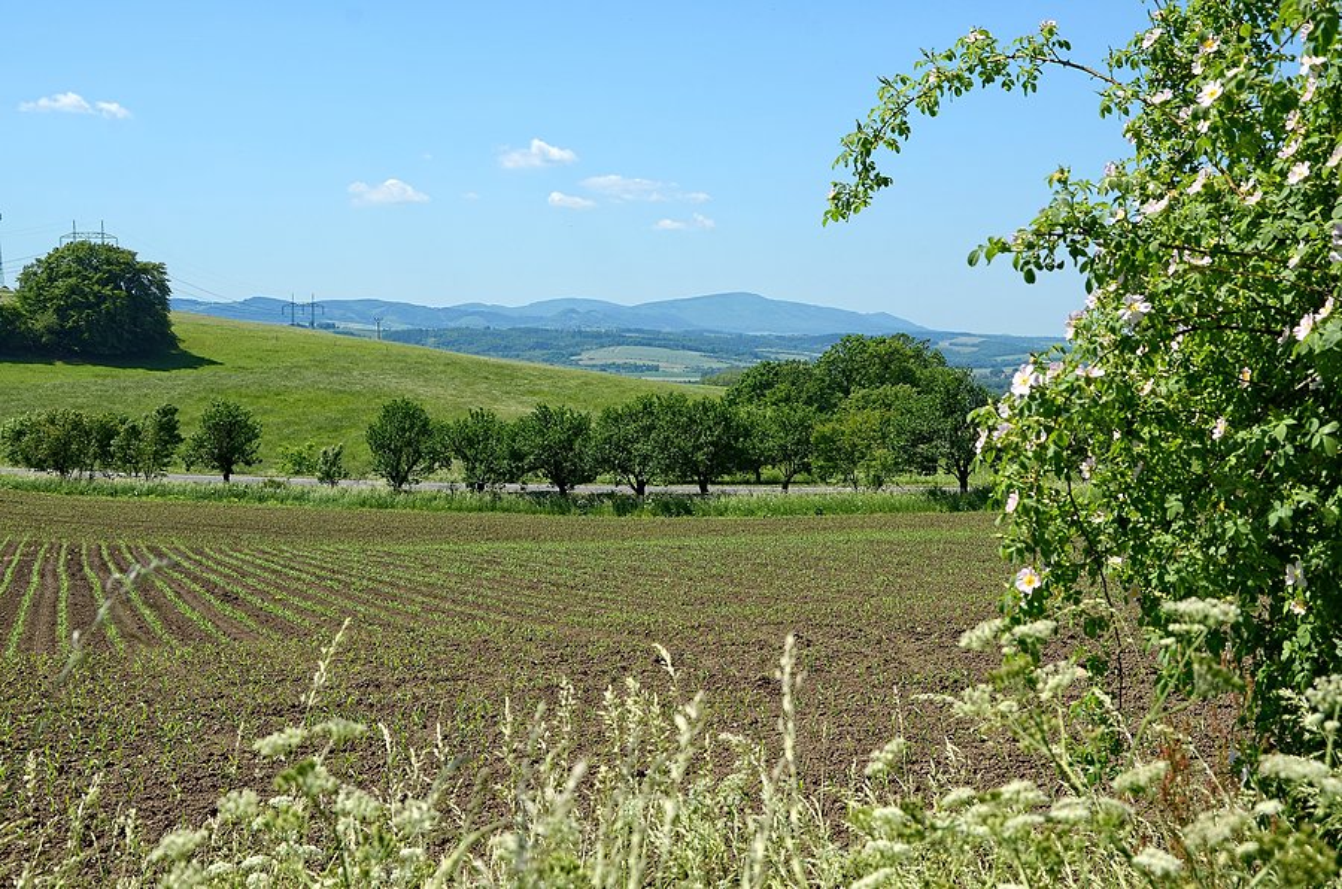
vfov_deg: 26.4
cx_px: 671
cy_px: 444
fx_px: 1897
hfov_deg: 39.0
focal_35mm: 51
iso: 100
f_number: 8
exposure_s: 1/250
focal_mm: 34
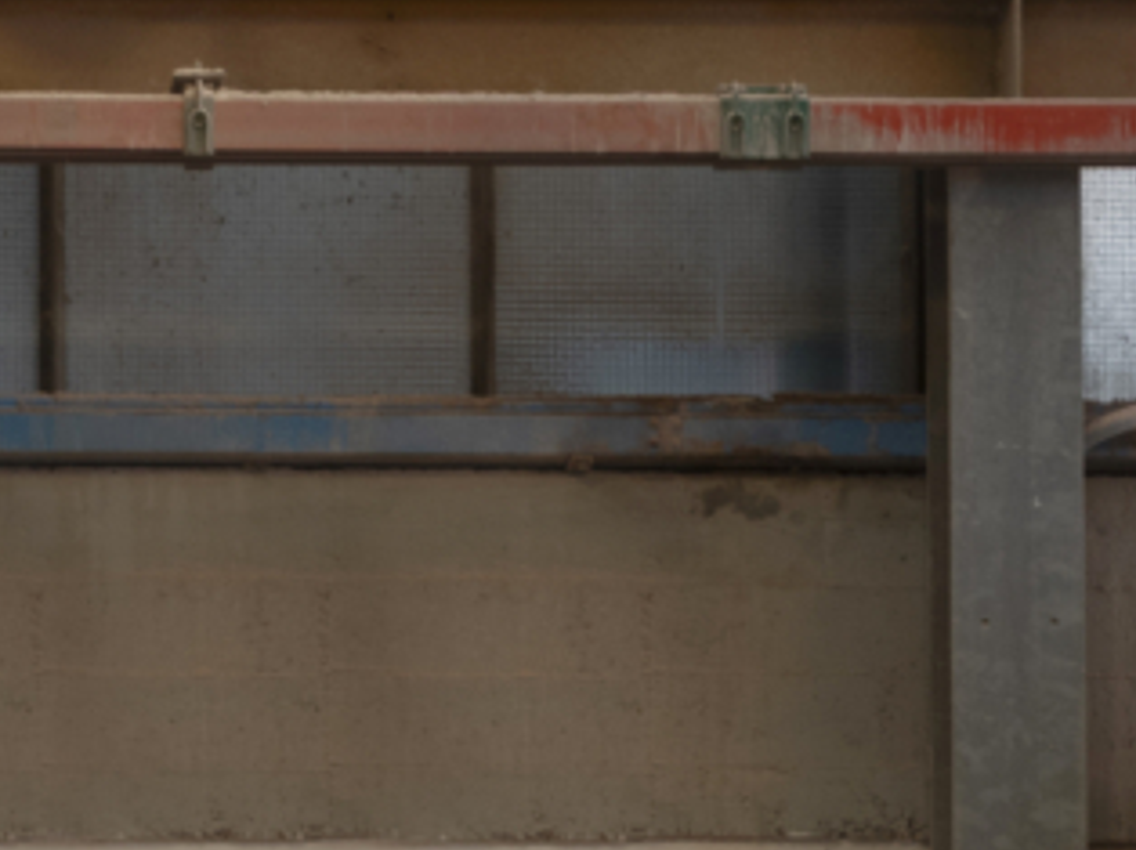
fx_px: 8132
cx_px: -604
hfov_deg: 7.8
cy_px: 2293
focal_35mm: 248
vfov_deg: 5.7
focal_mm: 48.2
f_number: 13
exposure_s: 1/4
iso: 200
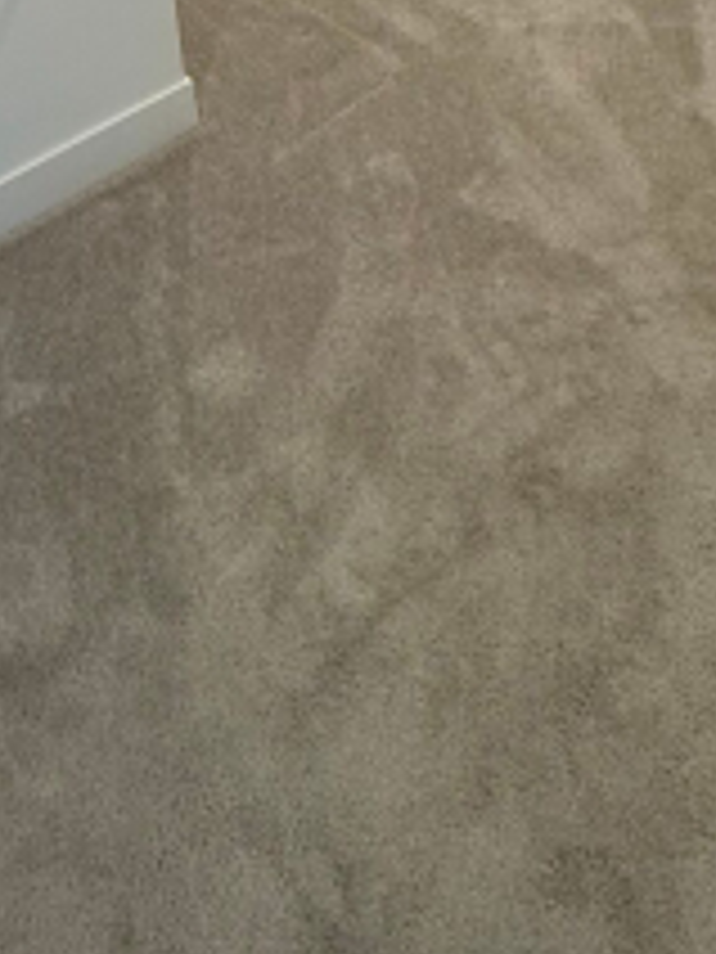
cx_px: 347
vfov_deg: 29.9
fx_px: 1213
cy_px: -398
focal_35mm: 44
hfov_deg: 32.9
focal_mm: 2.22
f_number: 2.2
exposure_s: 1/120
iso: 250
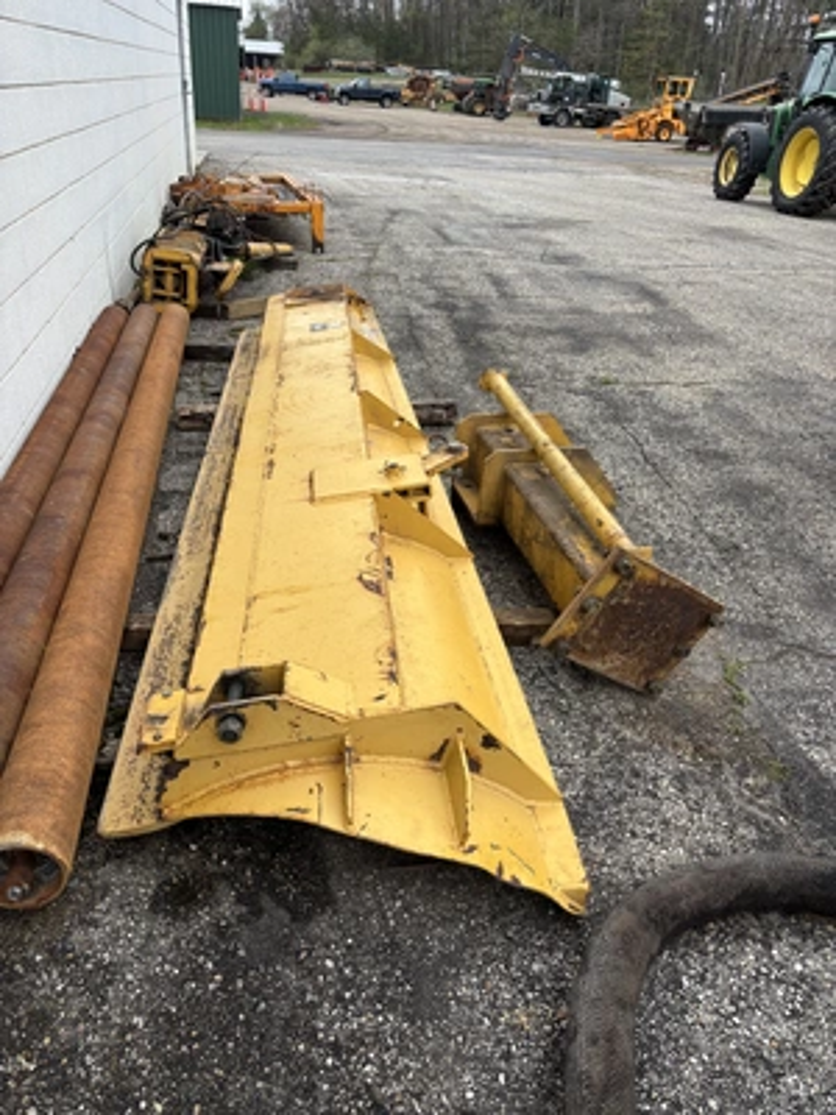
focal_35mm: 26
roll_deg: -4.4
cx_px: 418
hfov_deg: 53.1
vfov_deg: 67.3
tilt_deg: -29.7
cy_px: 558
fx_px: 837
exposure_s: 1/172
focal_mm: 5.96
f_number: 1.6
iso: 40
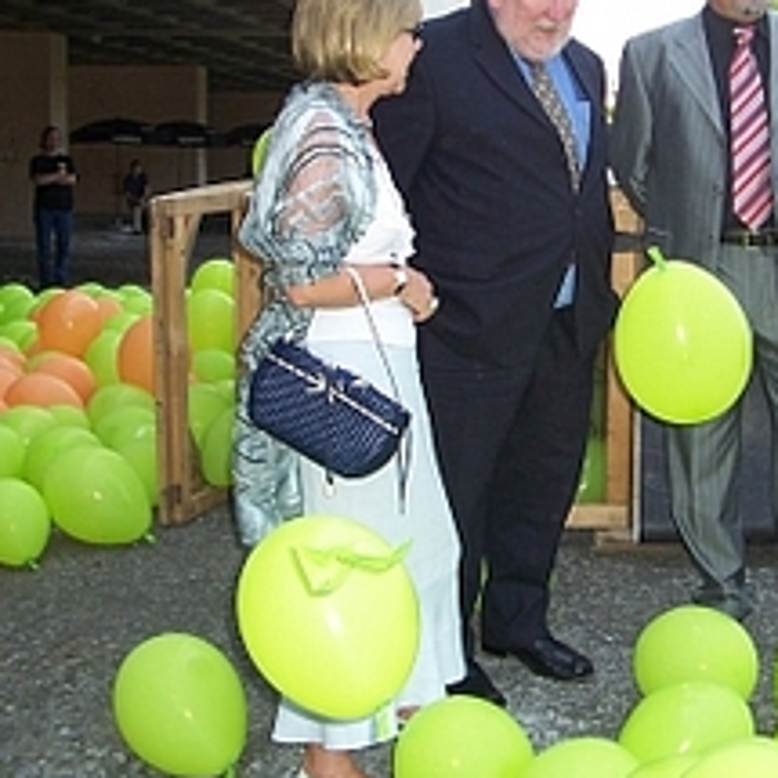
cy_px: 268
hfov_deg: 29.8
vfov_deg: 30.4
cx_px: 622
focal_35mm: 56
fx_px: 1424
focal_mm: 5.6
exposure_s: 1/350
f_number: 2.7
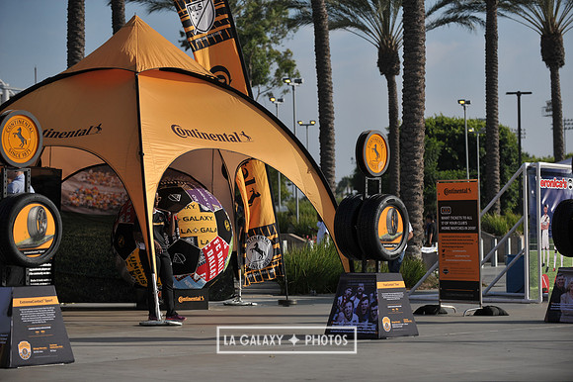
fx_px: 1750
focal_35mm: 110
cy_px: 191
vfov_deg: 12.4
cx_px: 286
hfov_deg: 18.6
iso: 250
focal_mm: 110
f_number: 4.5
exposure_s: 1/4000
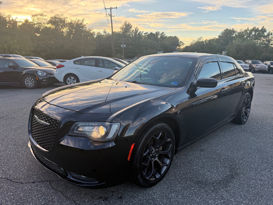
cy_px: 102
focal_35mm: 24
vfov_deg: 56.8
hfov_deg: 71.6
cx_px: 136
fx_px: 189
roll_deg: -0.2
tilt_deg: -12.0
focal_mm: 6.76
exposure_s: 1/410
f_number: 1.78
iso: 100
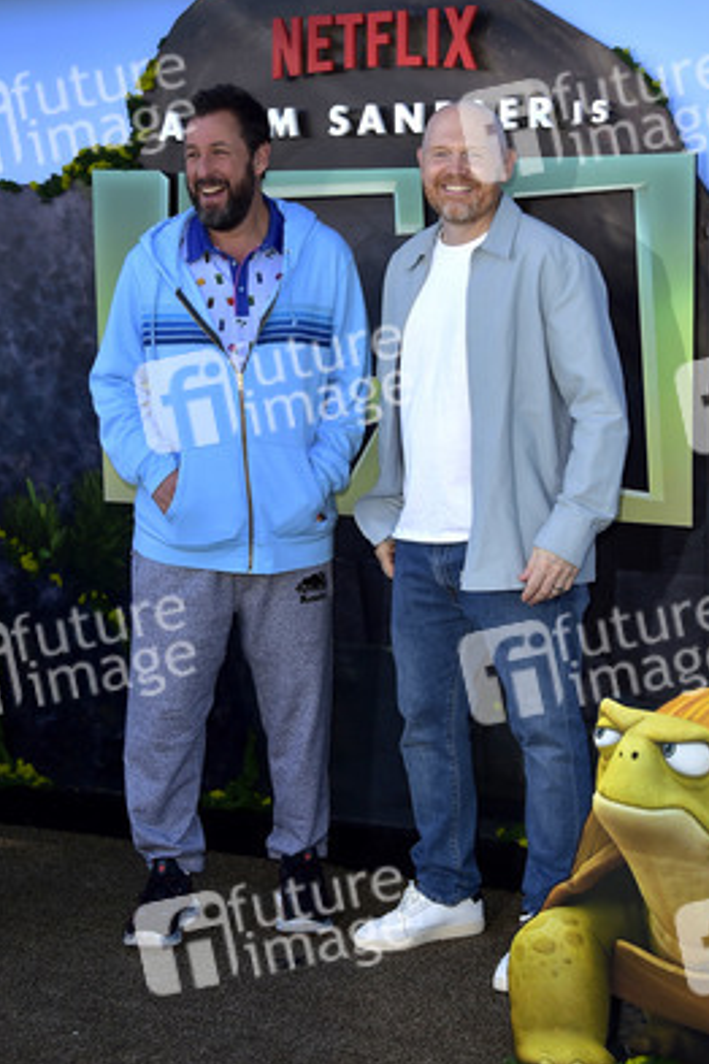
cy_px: 525
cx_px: 353
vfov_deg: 35.6
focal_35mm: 56
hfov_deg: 24.2
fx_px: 1654
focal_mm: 55
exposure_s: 1/250
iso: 125
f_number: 7.1
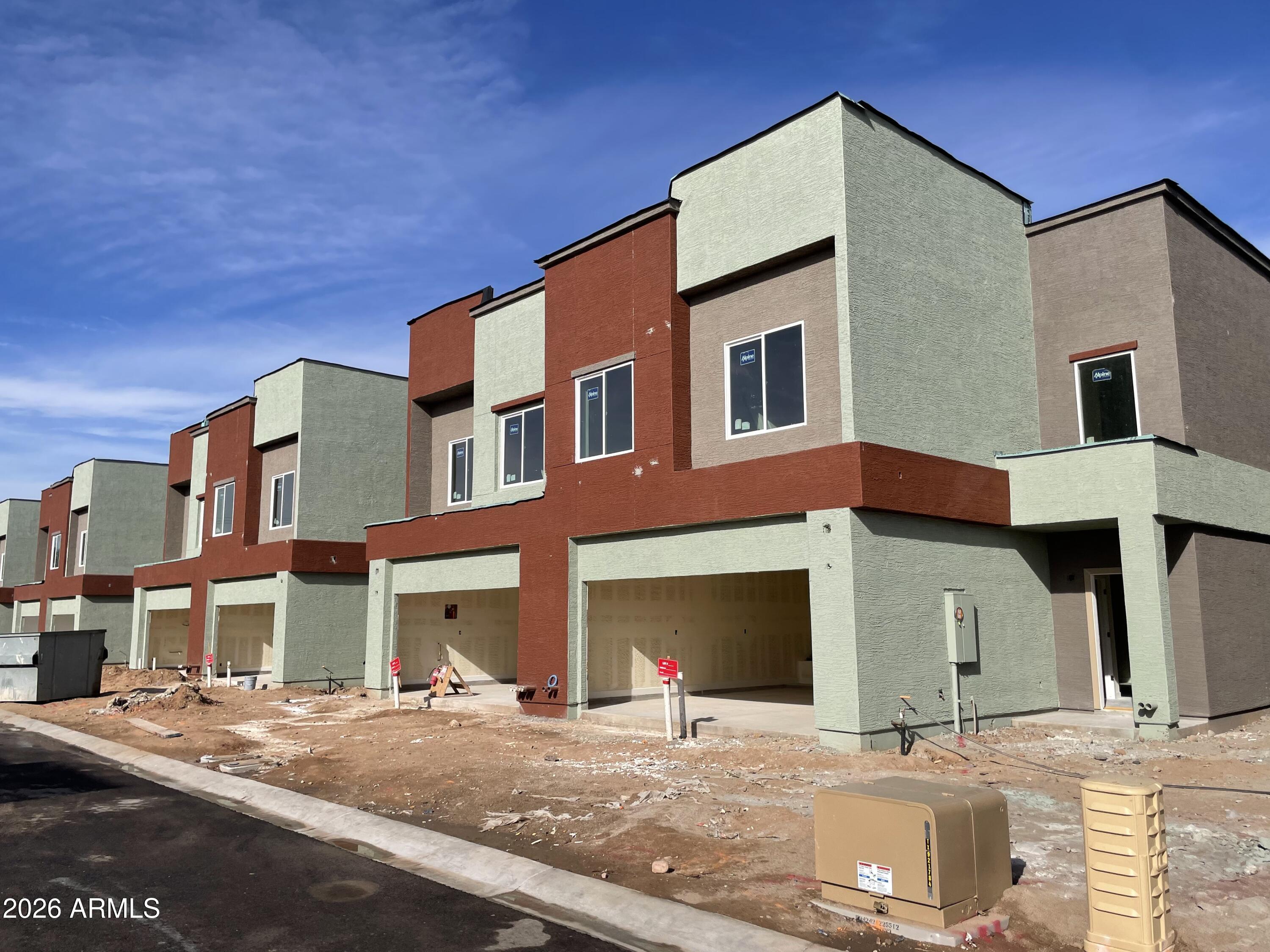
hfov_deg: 67.3
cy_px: 476
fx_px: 954
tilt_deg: +11.2
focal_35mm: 26
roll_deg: +2.0
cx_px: 635
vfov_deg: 53.1
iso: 32
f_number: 1.6
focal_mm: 4.2
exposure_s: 1/5291
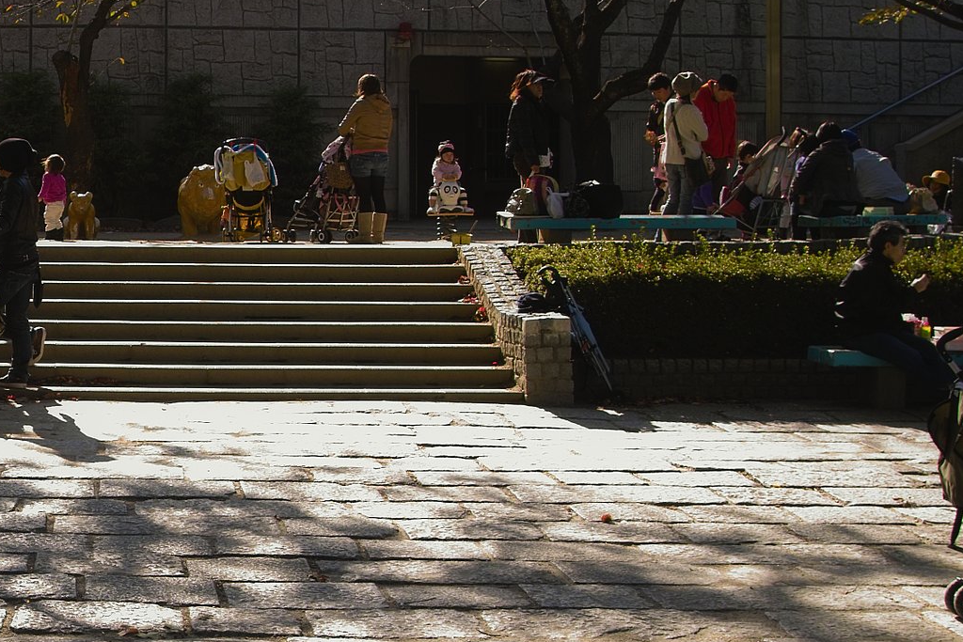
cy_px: 165
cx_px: 49
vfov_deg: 19.9
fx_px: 1819
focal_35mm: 68
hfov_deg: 28.2
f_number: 8
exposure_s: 1/50
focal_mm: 20
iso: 100
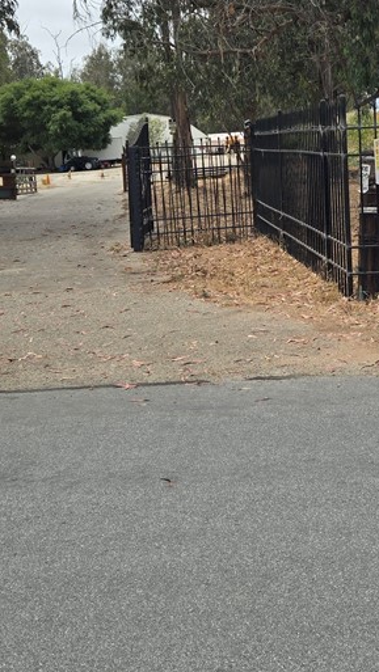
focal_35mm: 50
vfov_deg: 40.6
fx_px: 892
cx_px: 313
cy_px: 208
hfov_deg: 23.6
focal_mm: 5.4
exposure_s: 1/2921
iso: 50
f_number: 1.8
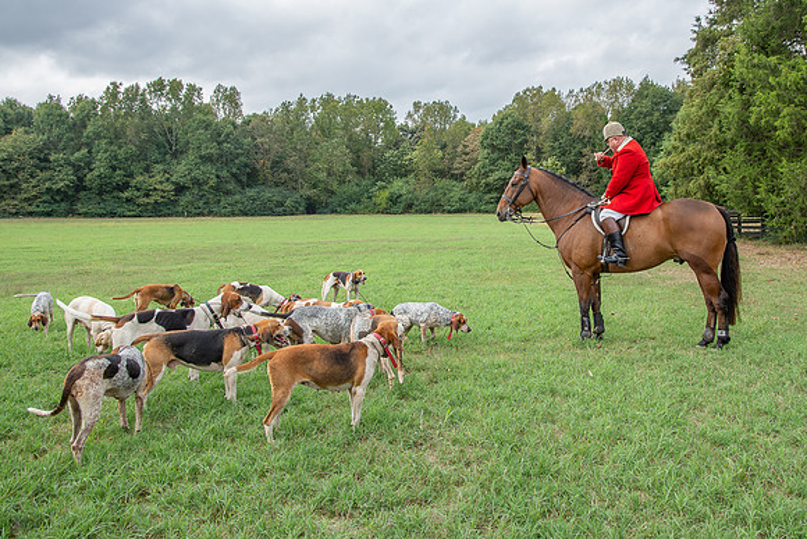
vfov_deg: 45.1
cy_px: 217
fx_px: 644
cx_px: 483
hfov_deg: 63.6
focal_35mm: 29
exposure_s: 1/400
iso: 200
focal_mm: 16
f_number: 5.6
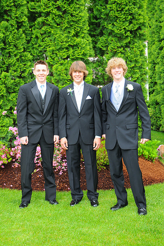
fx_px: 417
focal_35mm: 61
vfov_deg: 32.9
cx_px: 81
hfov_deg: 22.3
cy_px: 123
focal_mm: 40
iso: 200
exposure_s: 1/80
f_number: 5
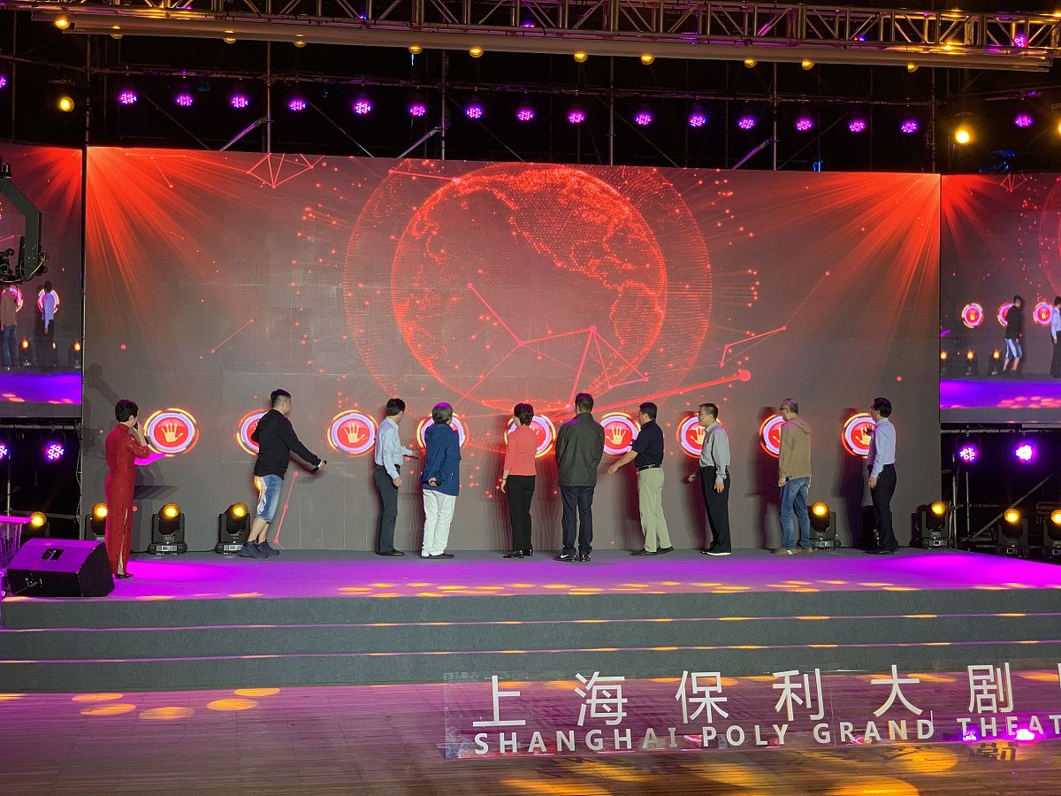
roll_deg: -1.4
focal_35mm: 52
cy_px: 398
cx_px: 530
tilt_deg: +2.3
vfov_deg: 28.0
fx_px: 1594
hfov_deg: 36.8
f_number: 2.4
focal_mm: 6
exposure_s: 1/120
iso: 100
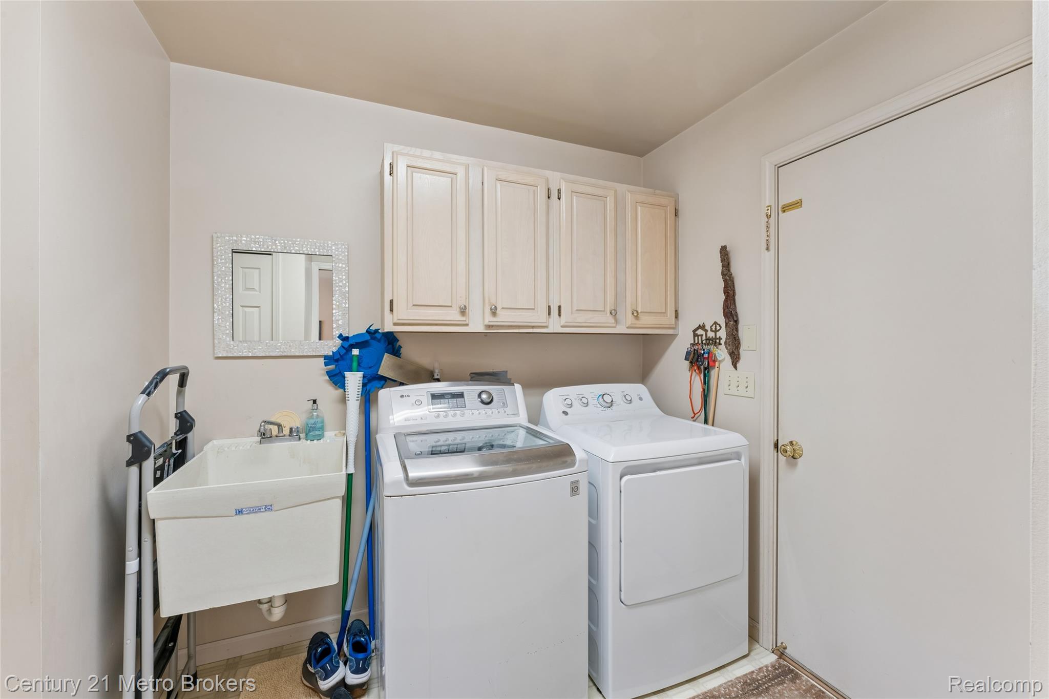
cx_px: 524
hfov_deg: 101.9
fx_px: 425
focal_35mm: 15
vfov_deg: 78.8
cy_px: 350
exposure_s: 1/3.33
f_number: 13
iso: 400
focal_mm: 14.6
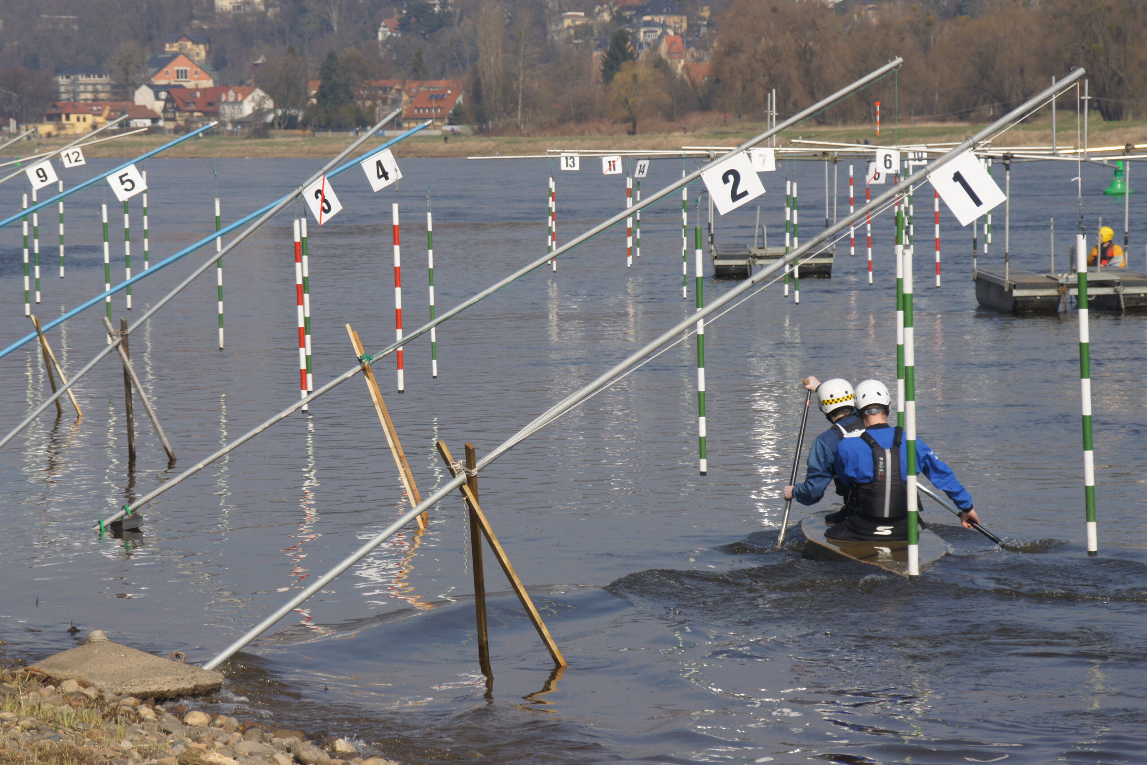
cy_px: 382
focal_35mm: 180
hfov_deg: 11.4
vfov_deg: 7.6
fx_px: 5735
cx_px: 574
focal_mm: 120
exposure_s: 1/640
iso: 200
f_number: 8
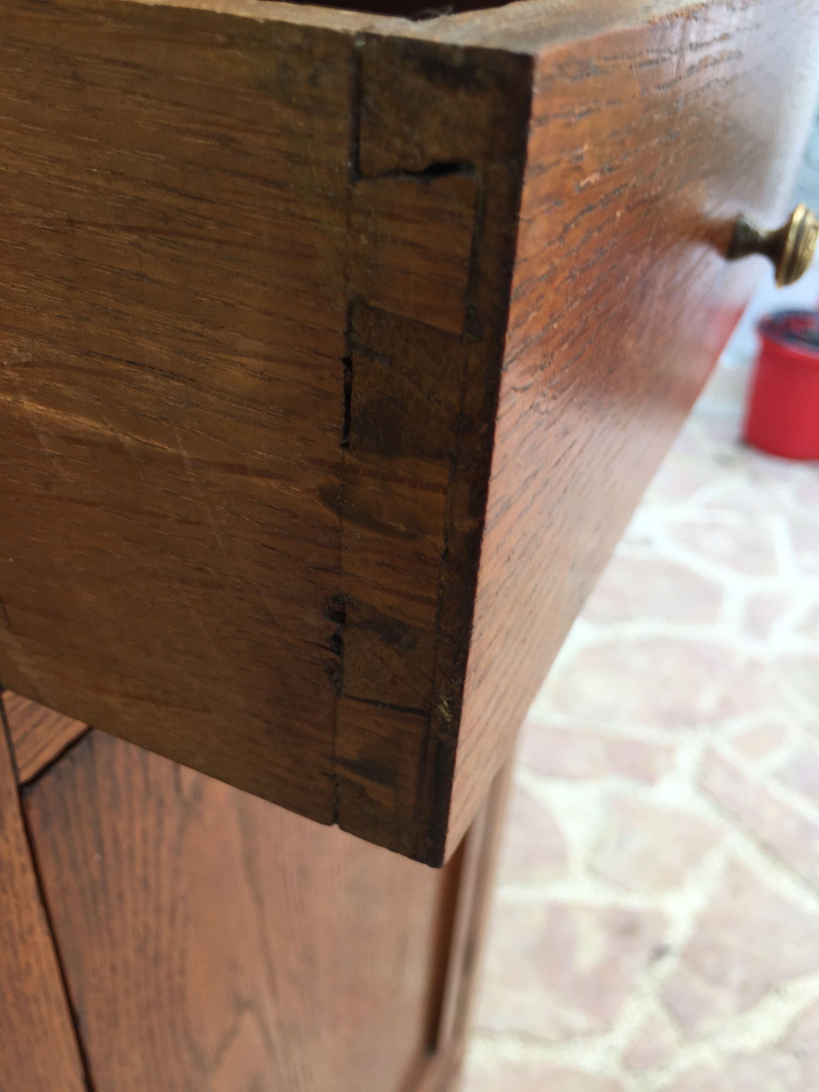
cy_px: 546
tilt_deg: -32.3
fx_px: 915
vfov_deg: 61.7
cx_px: 410
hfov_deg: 48.2
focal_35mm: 29
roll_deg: -5.1
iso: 32
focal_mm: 4.15
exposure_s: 1/60
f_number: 2.2
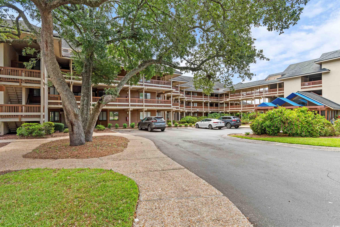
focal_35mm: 18
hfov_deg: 90.0
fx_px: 170
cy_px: 114
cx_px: 170
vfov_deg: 67.4
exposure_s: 1/125
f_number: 5.6
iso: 100
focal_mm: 12
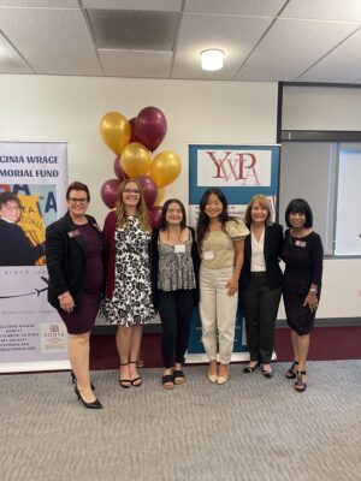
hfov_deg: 54.9
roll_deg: +0.4
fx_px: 348
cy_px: 240
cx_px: 180
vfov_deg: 69.4
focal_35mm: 25
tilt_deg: -8.1
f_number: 1.6
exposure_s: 1/60
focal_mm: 5.1
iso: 160
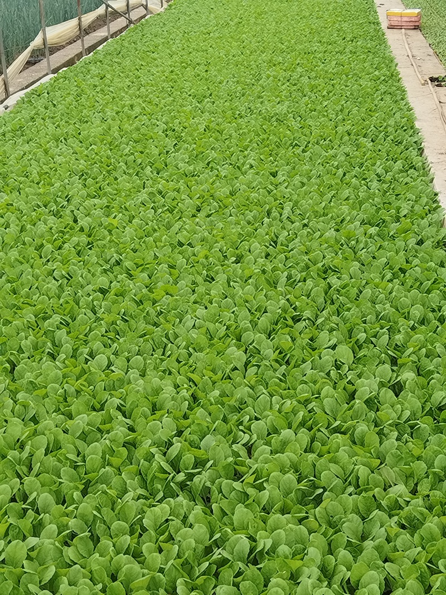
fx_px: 911
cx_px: 223
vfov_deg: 36.2
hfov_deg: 27.5
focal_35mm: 53
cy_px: 298
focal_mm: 4.95
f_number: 1.9
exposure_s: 1/247
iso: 100
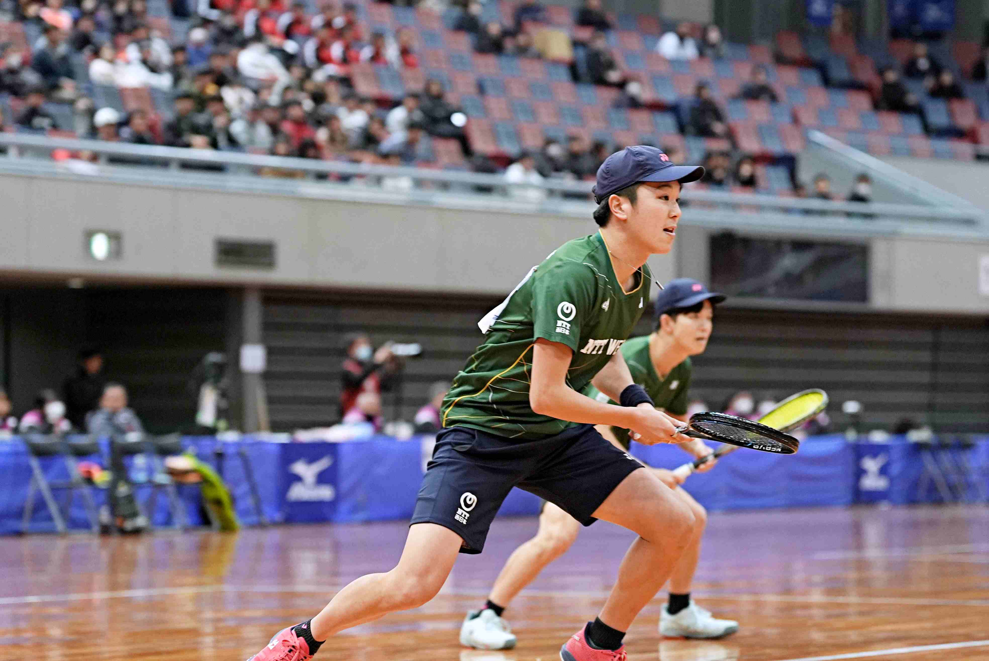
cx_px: 494
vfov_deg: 9.0
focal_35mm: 153
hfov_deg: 13.4
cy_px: 330
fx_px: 4207
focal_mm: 102
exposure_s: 1/400
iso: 1600
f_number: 2.8
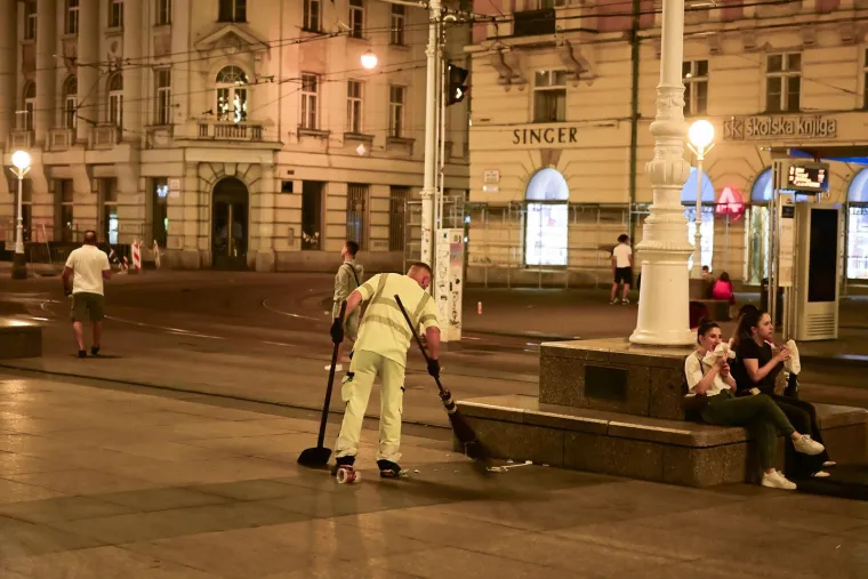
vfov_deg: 22.6
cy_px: 290
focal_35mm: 60
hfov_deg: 33.4
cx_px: 434
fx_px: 1447
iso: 6400
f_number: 2
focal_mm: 40
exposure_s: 1/500
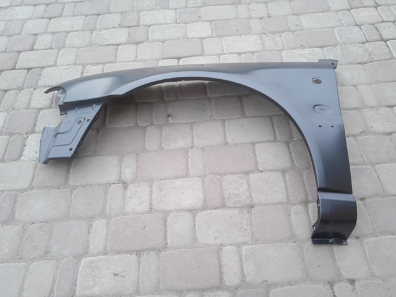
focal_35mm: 28
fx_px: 320
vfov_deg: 49.7
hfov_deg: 63.4
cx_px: 198
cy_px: 148
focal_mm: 3.43
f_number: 2.2
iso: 112
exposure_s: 1/138
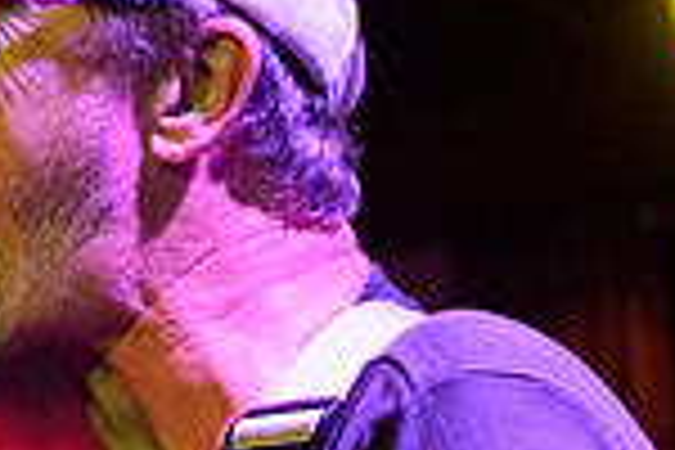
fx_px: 5062
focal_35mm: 270
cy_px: 497
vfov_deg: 5.1
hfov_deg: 7.5
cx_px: -270
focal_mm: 70
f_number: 3.2
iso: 3200
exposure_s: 1/80
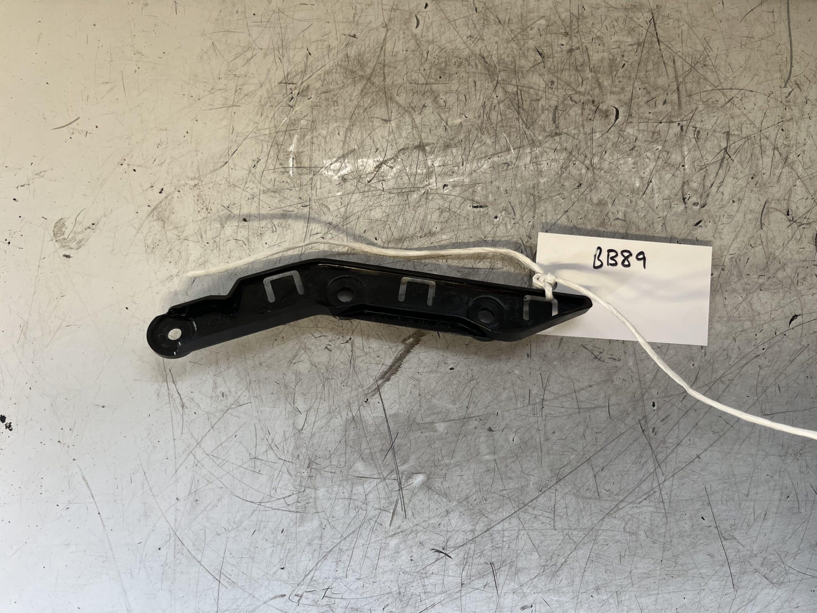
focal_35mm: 26
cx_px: 408
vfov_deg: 53.1
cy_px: 306
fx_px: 614
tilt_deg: -82.6
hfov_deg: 67.3
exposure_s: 1/122
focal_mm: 5.1
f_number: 1.6
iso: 100
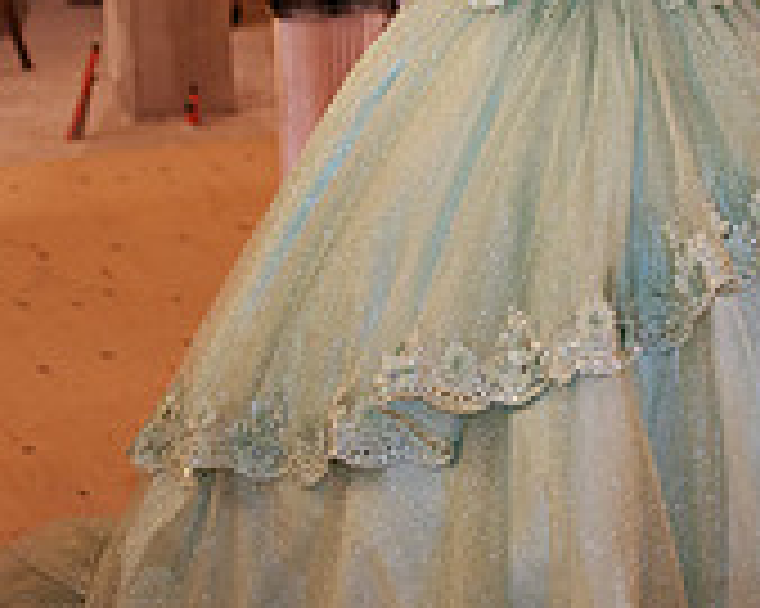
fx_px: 2540
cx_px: 513
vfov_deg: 13.5
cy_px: 27
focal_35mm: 113
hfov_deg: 17.0
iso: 1600
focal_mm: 35
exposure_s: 1/200
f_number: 1.8
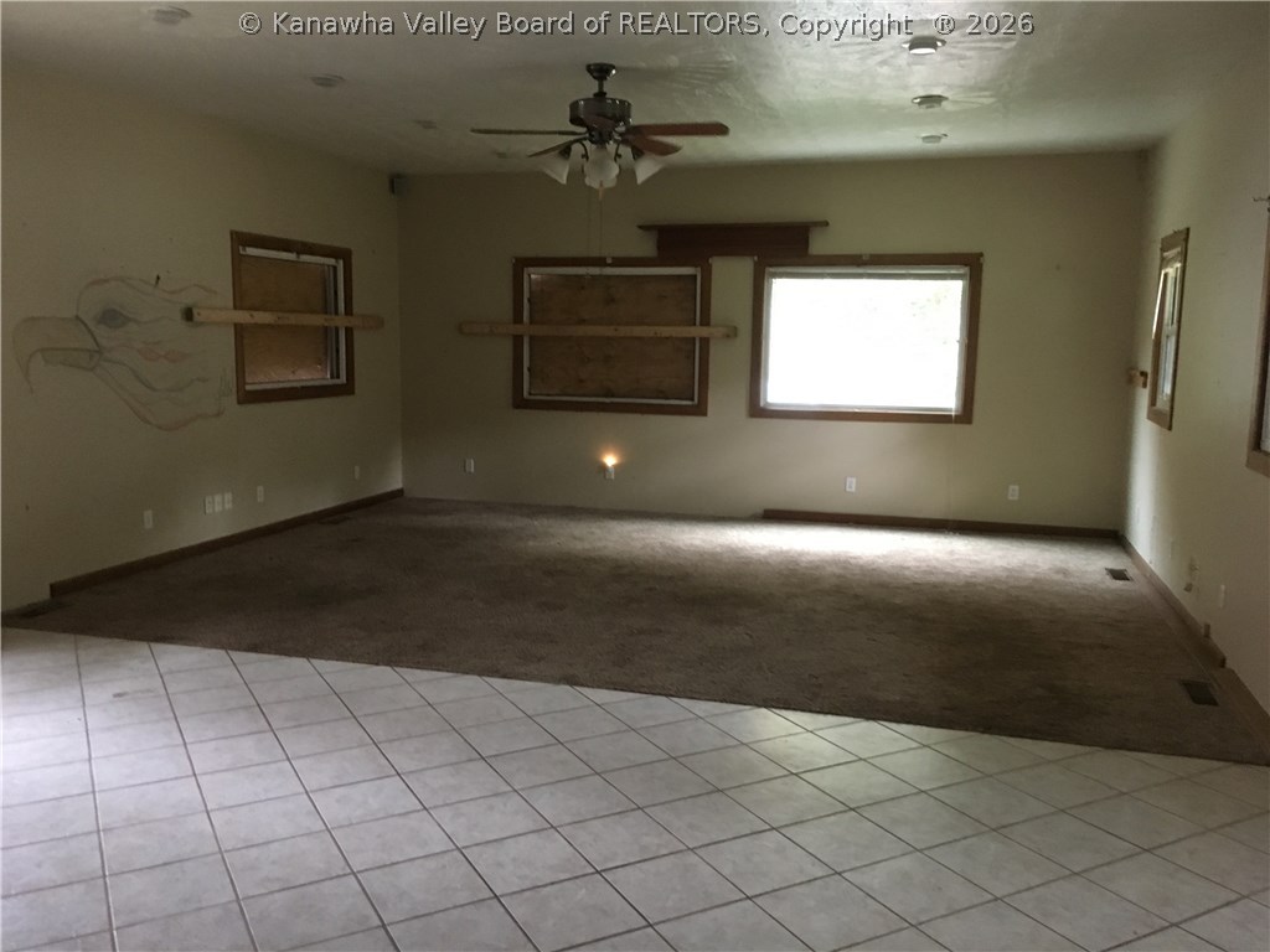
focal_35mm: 29
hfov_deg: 61.7
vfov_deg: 48.2
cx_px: 635
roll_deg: -0.6
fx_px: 1064
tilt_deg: -6.7
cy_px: 476
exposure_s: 1/15
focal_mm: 4.15
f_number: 2.2
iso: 200
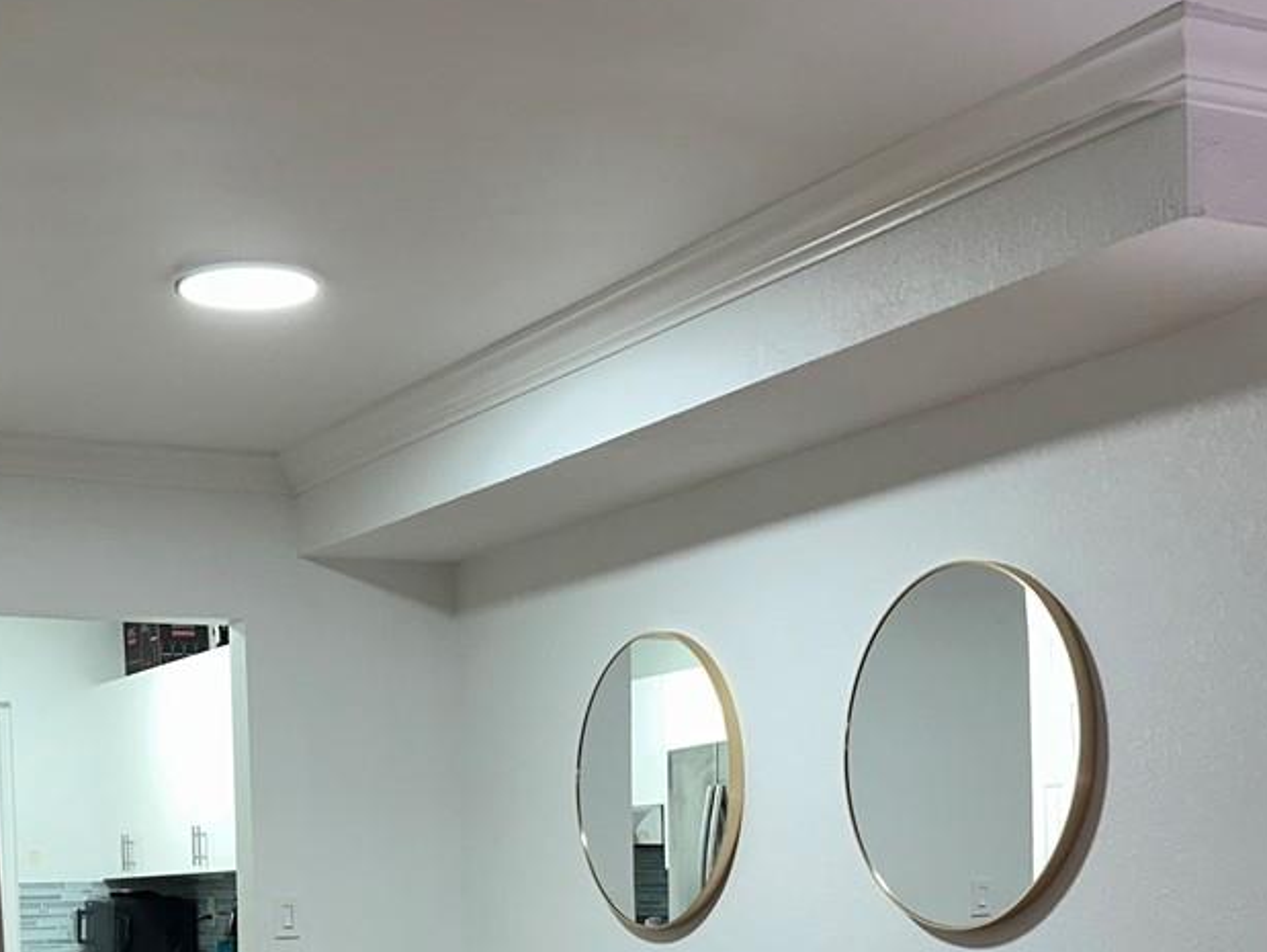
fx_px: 2271
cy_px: 968
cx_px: 428
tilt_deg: -2.5
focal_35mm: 62
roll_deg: +1.4
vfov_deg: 22.7
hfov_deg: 31.0
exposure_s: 1/33
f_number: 1.78
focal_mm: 6.86
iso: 100
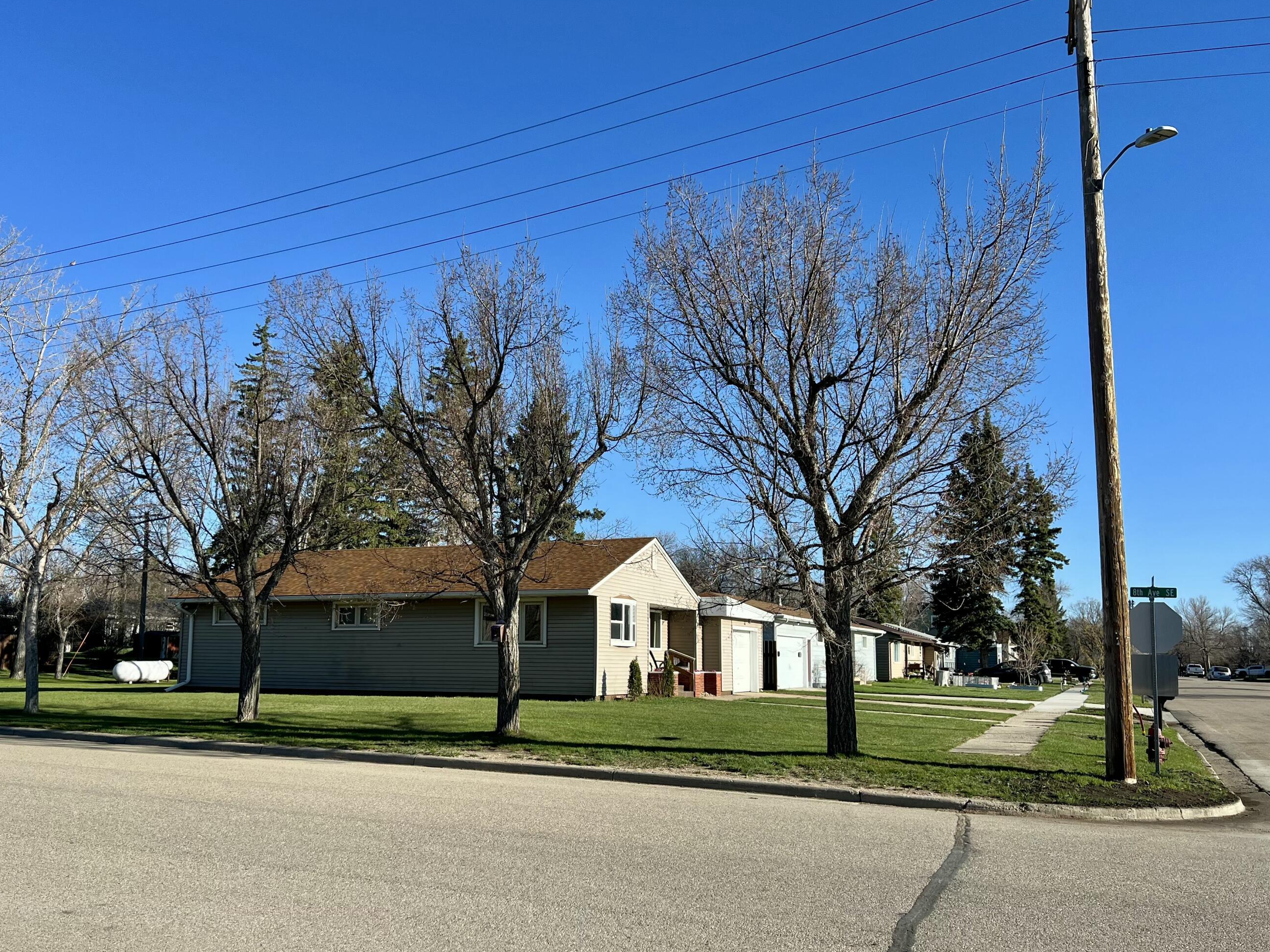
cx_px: 565
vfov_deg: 46.7
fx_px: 1101
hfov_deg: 59.8
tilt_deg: +4.1
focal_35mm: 30
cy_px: 527
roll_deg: +0.4
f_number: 1.5
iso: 50
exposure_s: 1/2915
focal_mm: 5.7
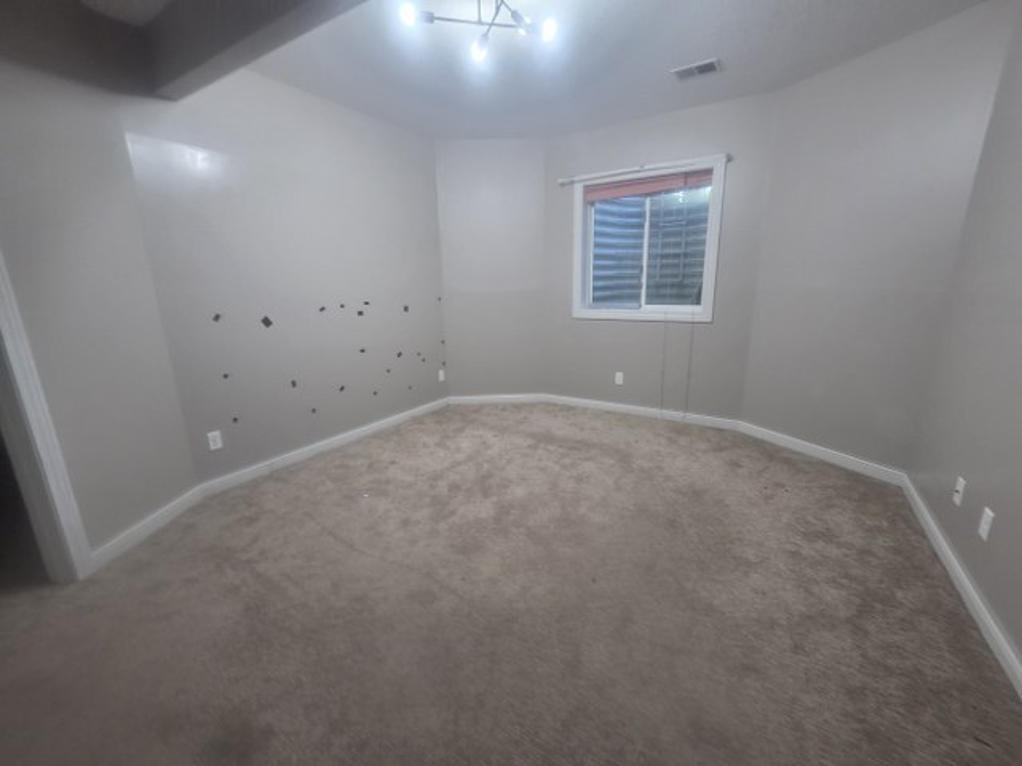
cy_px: 383
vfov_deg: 89.9
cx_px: 511
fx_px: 384
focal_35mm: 13
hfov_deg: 106.2
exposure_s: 1/60
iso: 250
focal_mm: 2.2
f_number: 2.2
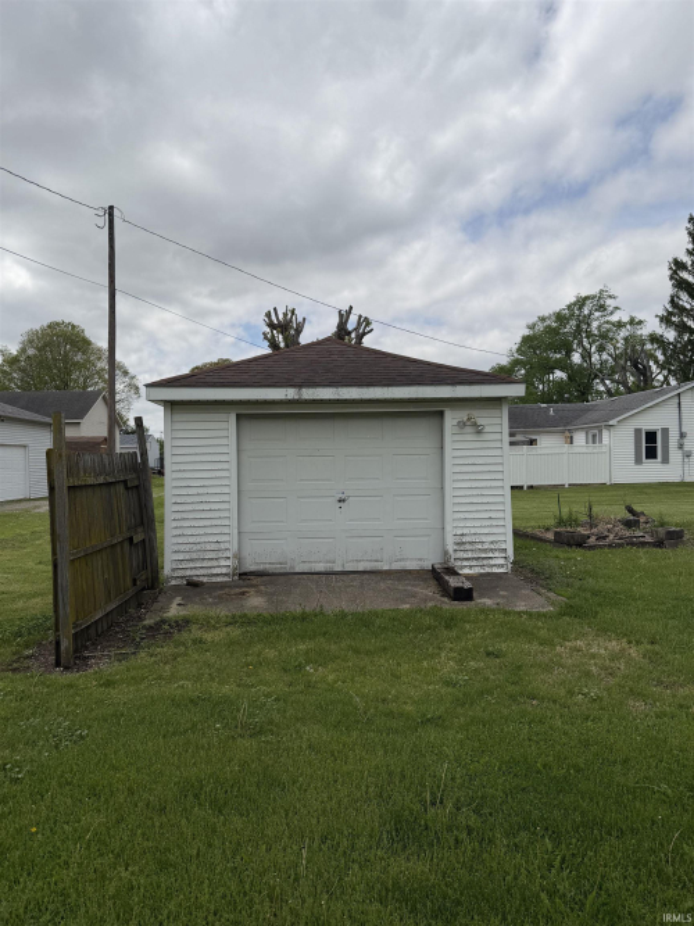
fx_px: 642
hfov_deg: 56.8
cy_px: 463
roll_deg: +1.4
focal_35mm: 24
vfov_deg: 71.6
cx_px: 347
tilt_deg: -0.9
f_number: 1.78
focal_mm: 6.76
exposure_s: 1/9091
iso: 80
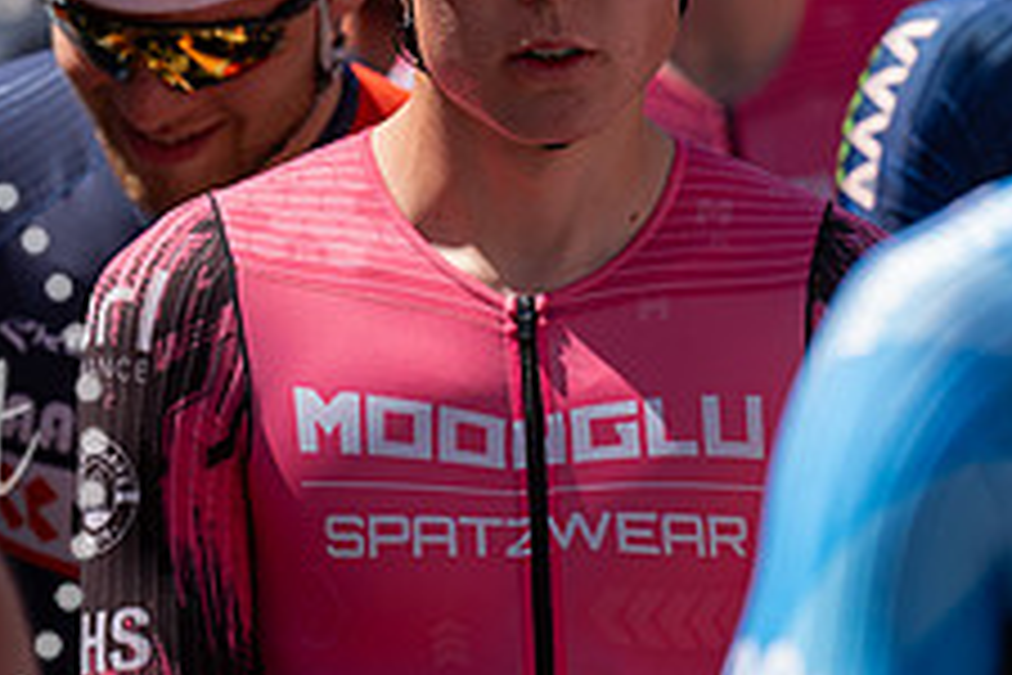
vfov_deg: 3.9
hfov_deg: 5.8
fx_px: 9922
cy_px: 218
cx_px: 382
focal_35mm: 353
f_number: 4
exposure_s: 1/1000
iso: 100
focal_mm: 137
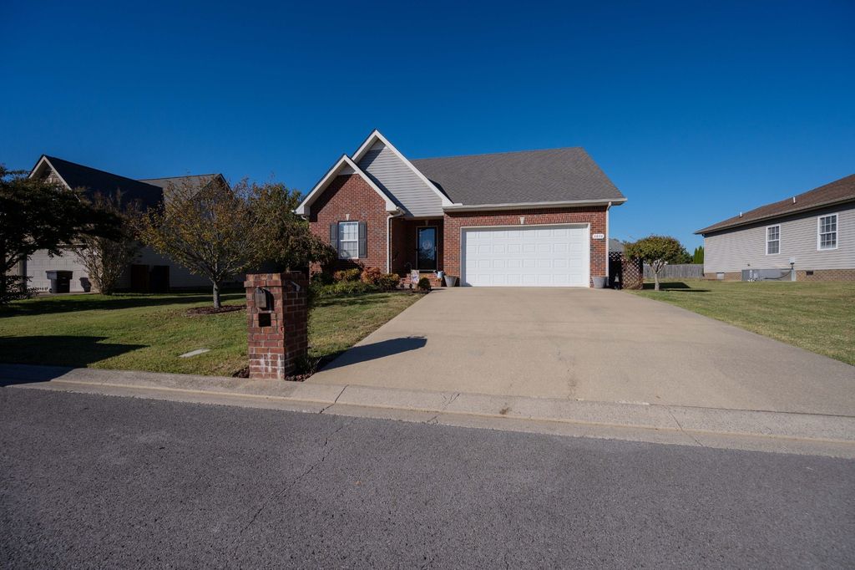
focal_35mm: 14
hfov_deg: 104.3
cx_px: 428
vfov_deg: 81.2
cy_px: 285
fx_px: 332
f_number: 6.3
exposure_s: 1/3200
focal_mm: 14
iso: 400
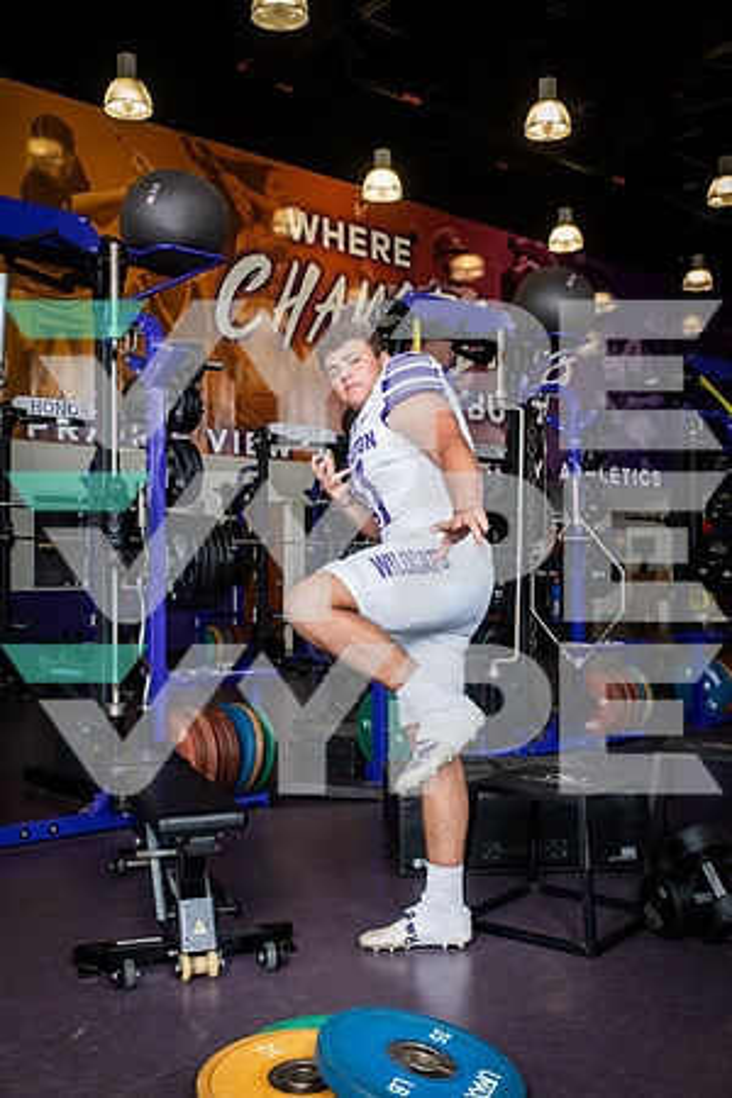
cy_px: 549
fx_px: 1098
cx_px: 366
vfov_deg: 53.1
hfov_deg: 36.9
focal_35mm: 36
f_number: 7.1
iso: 800
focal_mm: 36
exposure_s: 1/250
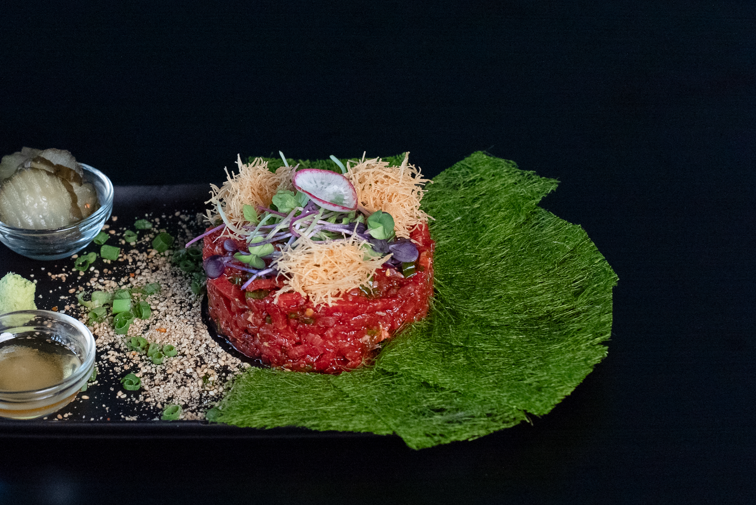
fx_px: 2458
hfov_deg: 17.4
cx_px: 185
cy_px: 215
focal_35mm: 117
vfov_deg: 11.7
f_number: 6.3
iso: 3200
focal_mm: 75
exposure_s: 1/125
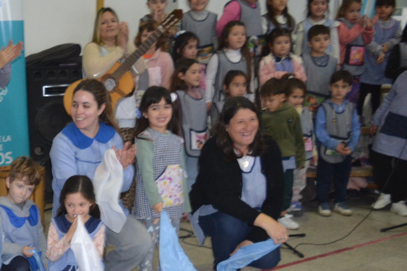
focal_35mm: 64
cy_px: 308
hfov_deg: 28.7
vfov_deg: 20.2
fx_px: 723
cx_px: -31
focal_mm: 18
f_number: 3.5
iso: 1100
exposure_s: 1/60
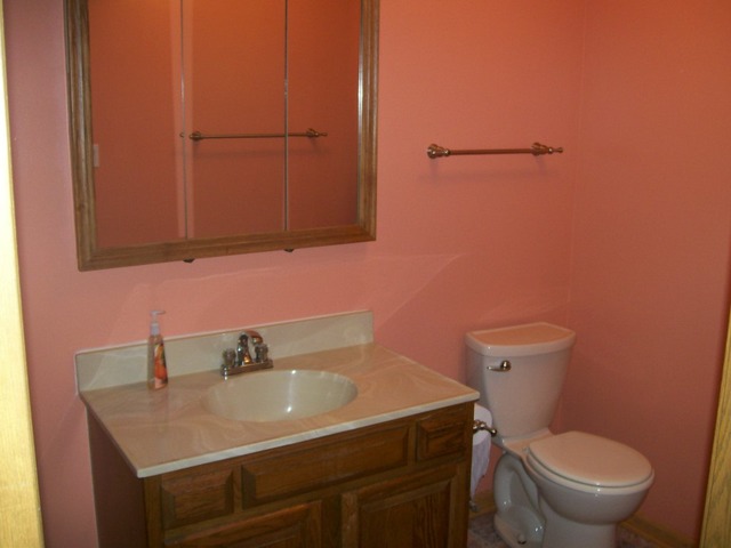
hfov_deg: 51.4
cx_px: 366
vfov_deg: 39.7
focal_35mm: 36
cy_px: 274
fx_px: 760
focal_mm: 6
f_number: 2.7
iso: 80
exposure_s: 1/64
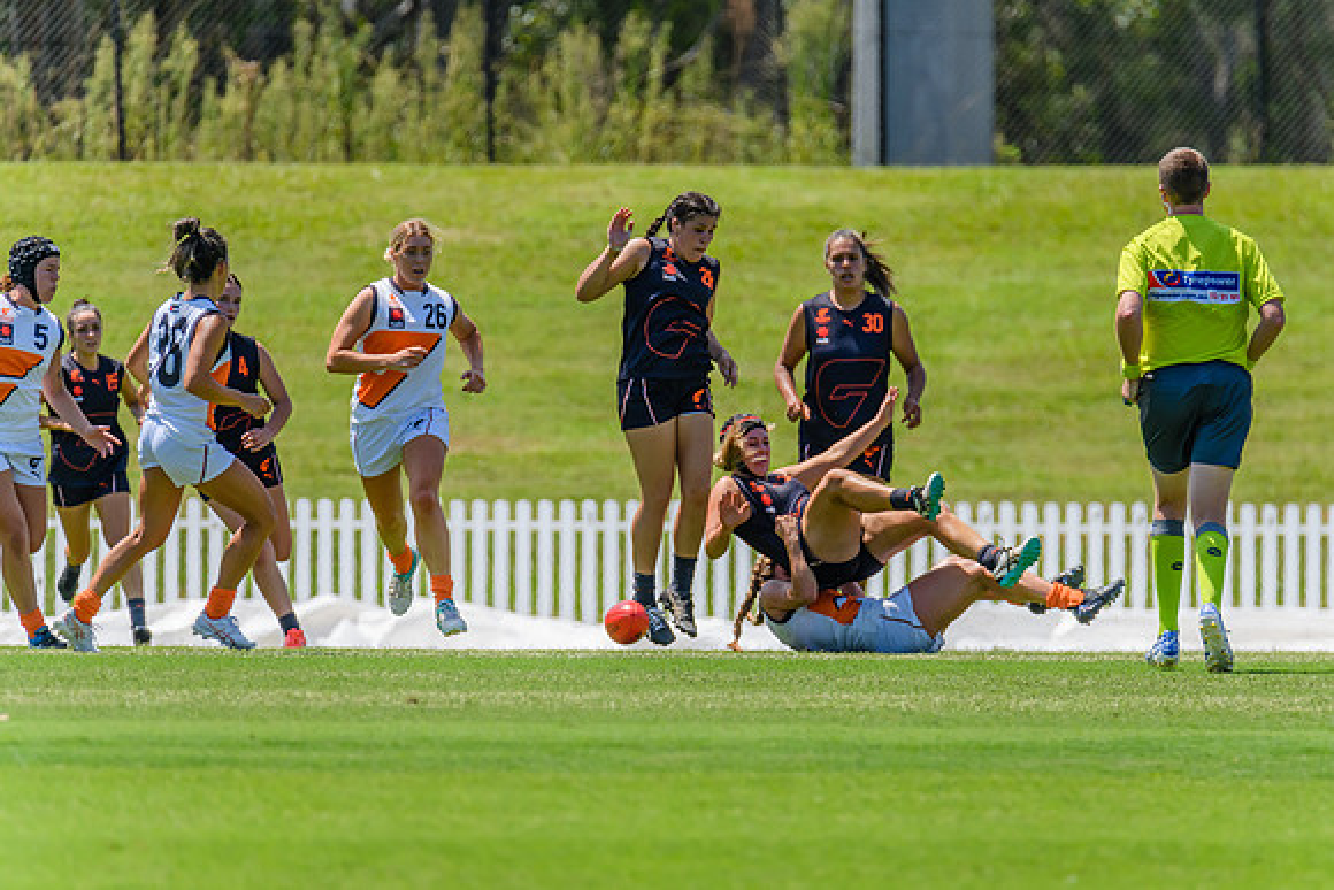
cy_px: 442
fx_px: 24129
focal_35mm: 651
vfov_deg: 2.1
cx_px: 723
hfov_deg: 3.2
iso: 800
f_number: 10
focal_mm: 600
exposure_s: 1/1600
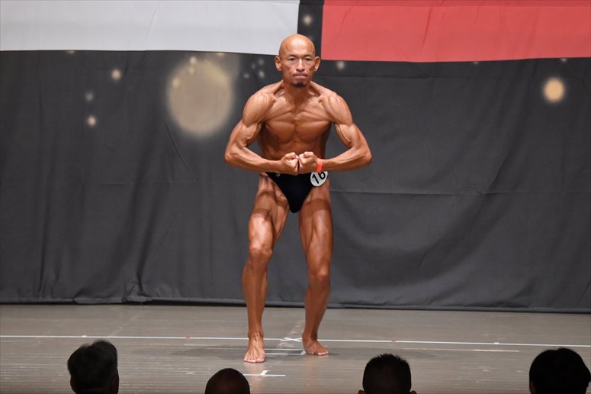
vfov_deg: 6.1
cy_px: 197
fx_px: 3692
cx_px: 296
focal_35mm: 225
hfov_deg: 9.2
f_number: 5.6
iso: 6400
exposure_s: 1/400
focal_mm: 150
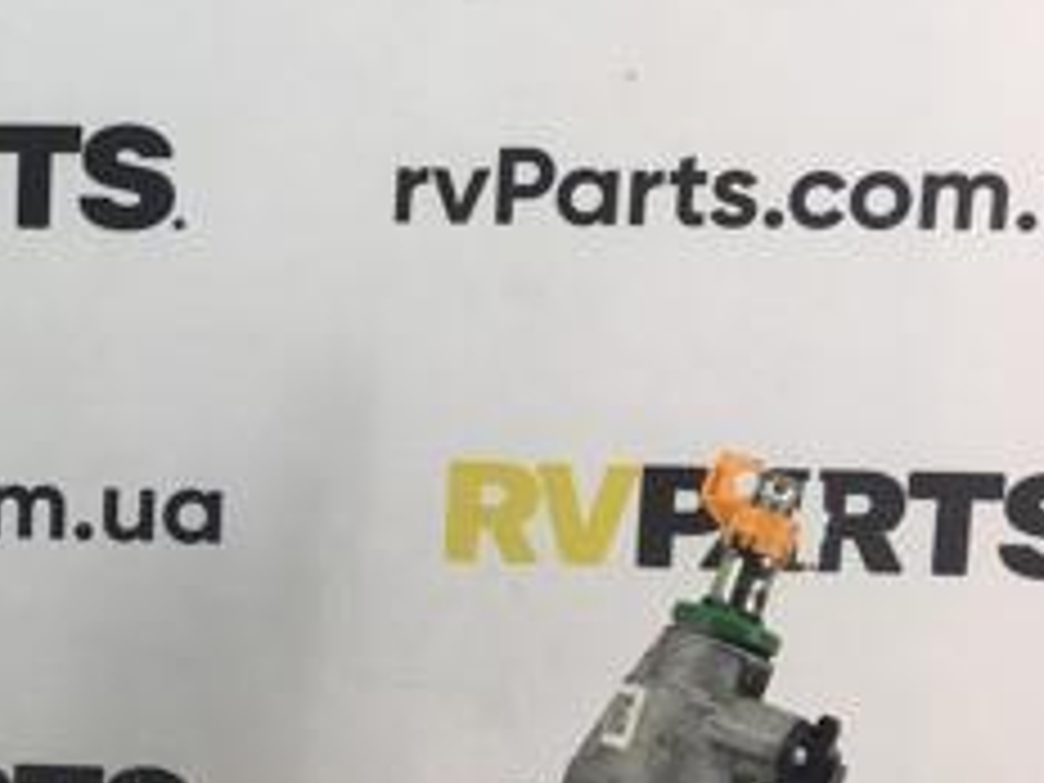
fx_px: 2413
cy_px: 261
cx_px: -364
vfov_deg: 18.4
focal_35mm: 80
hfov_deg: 21.7
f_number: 2.2
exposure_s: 1/50
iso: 25
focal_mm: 4.15
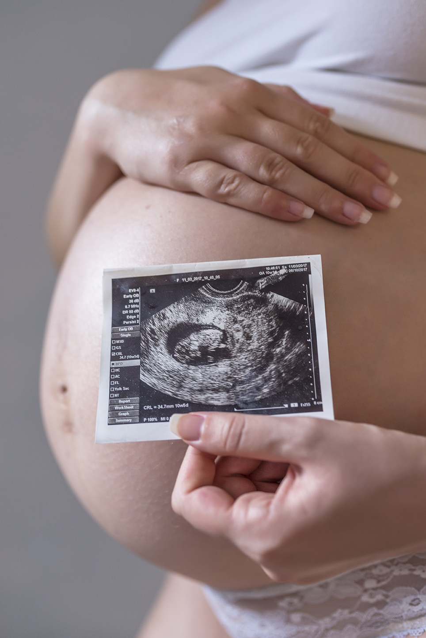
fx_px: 621
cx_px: 213
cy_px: 319
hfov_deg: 37.9
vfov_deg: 54.4
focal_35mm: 35
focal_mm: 35
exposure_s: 1/80
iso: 500
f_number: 2.8
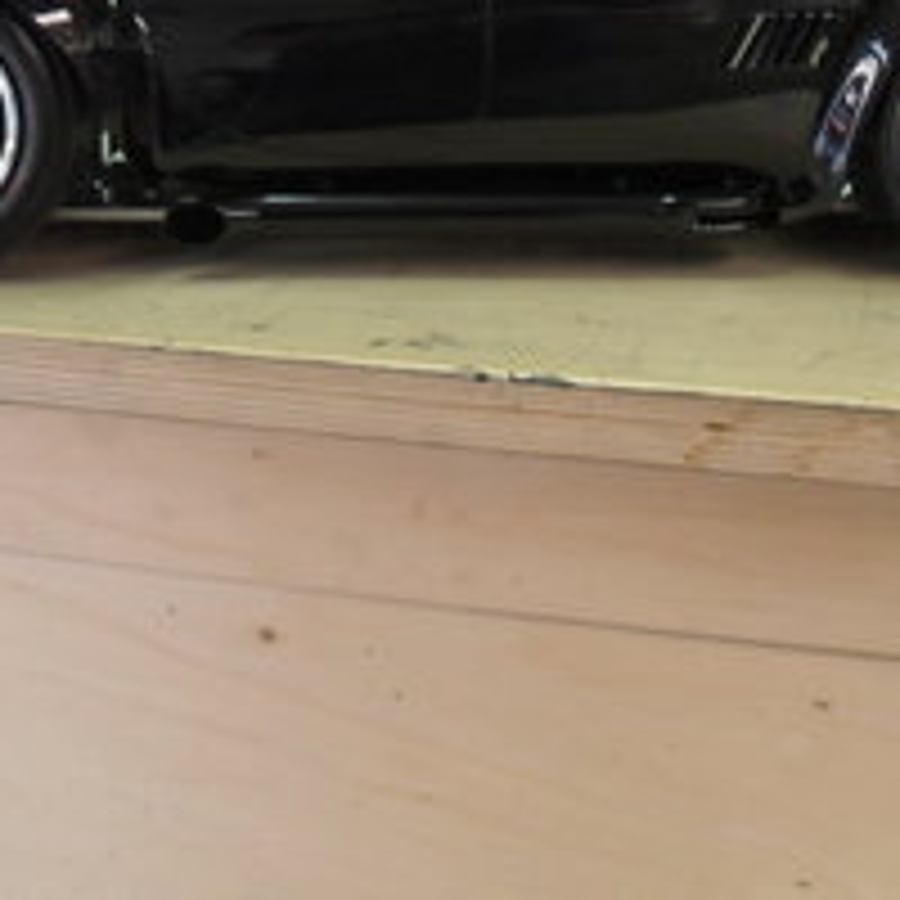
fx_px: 1824
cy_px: 230
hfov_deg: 27.7
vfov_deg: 27.4
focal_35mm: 62
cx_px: 432
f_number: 2.8
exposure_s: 1/30
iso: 160
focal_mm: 6.2
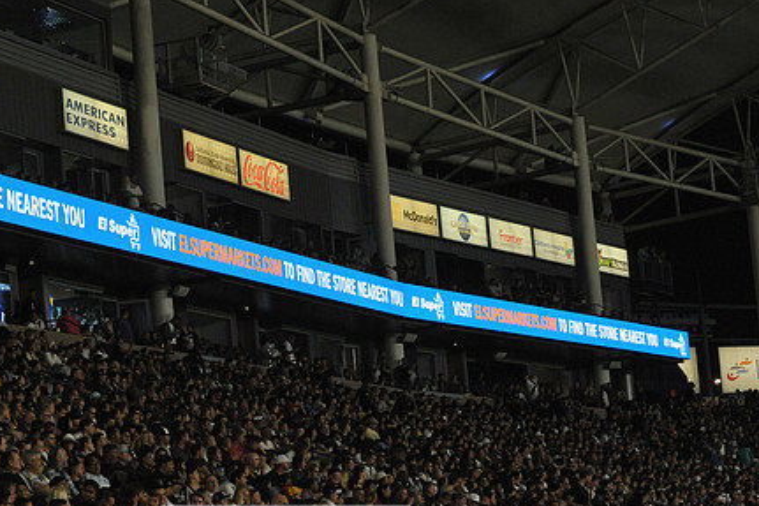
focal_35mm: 121
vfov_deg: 11.3
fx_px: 2550
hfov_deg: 16.9
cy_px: 264
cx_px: 285
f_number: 9
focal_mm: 90
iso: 3200
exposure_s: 1/320
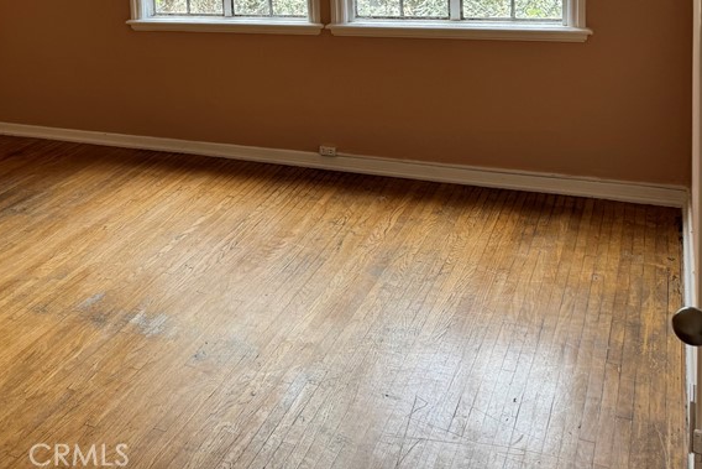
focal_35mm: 45
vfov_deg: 28.1
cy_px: -2
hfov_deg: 41.1
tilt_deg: -7.0
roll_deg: +4.6
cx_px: 106
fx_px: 878
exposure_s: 1/244
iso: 64
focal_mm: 6.76
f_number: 1.78
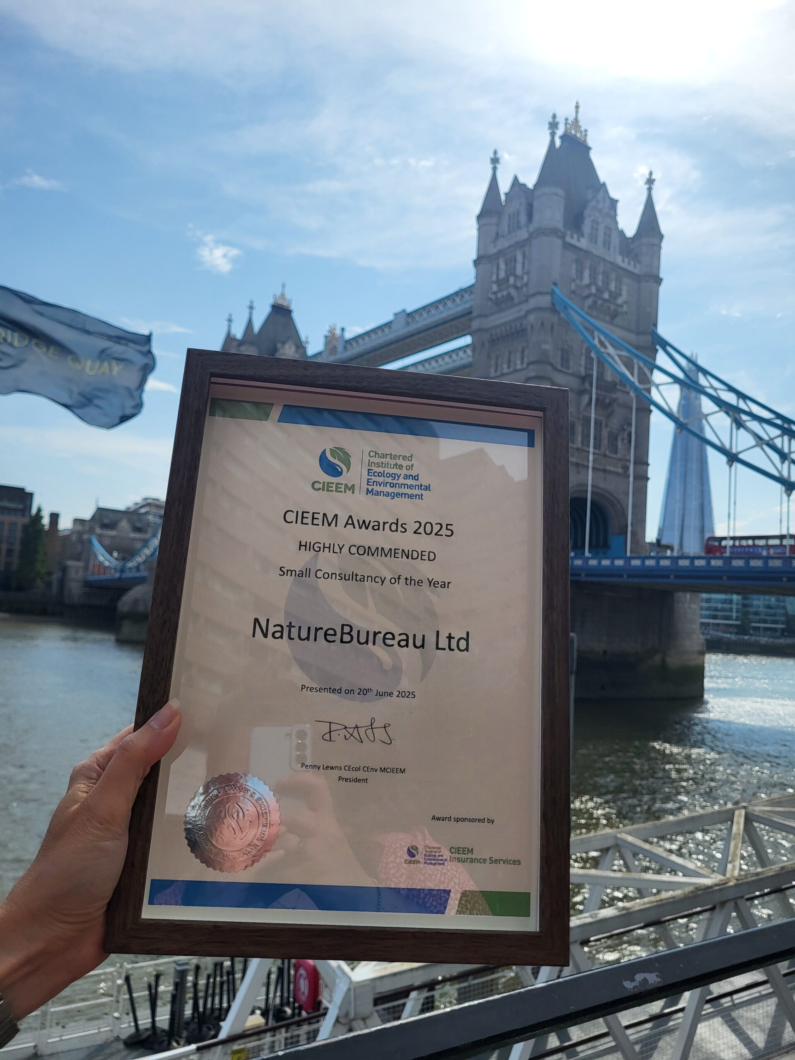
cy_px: 530
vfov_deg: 67.3
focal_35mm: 26
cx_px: 398
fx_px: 796
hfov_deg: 53.1
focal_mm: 5.4
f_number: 1.8
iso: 40
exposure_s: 1/5186
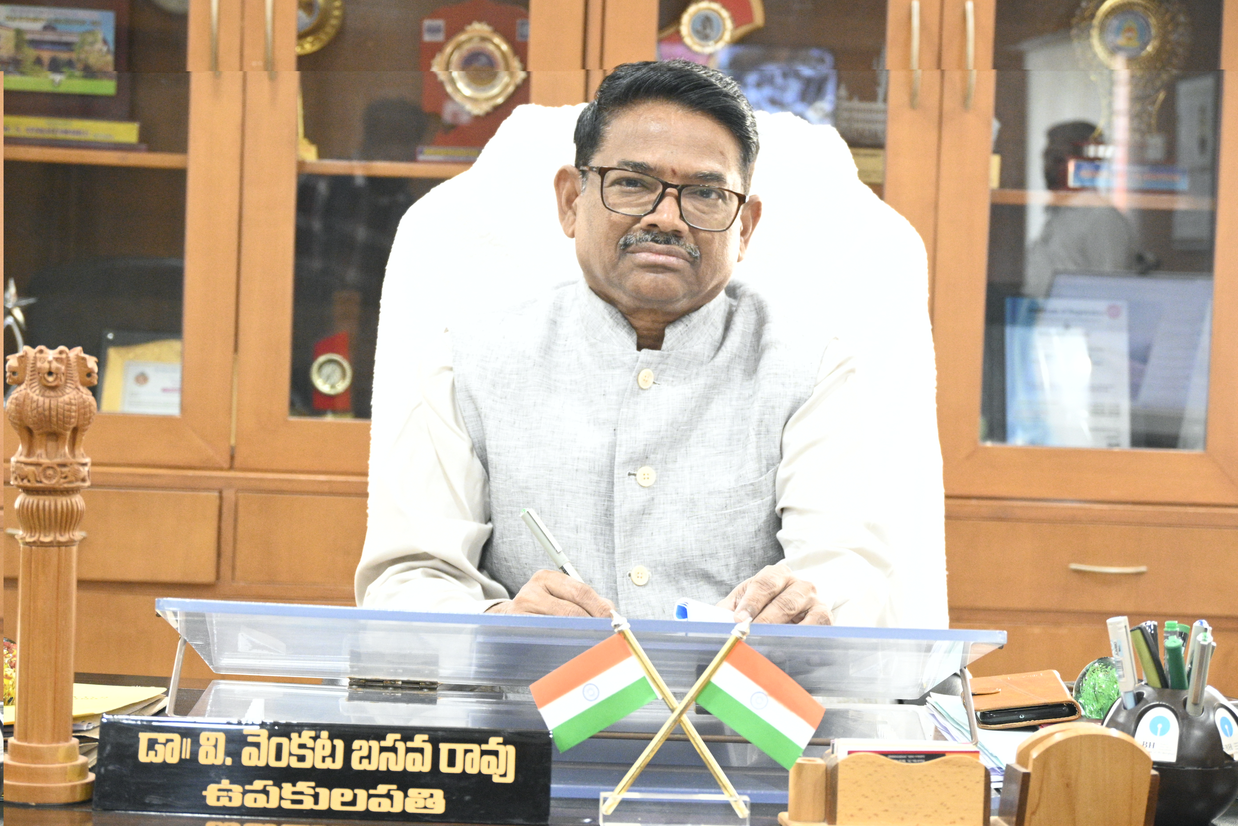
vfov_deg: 16.6
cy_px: 413
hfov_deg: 24.6
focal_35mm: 82
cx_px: 619
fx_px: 2837
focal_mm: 55
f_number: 5
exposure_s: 1/60
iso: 5600
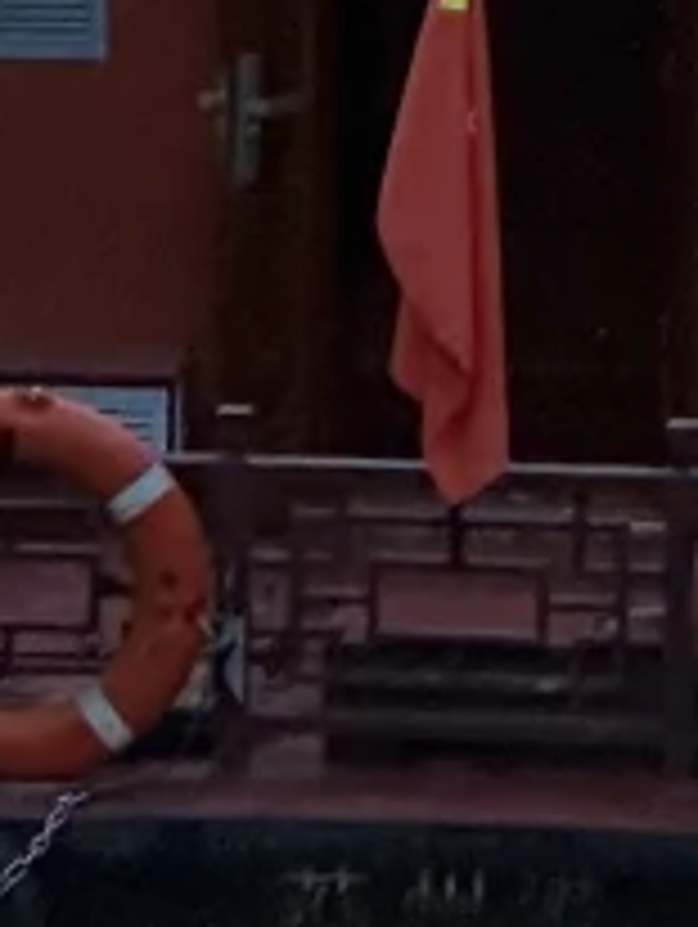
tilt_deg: -4.0
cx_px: 369
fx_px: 14408
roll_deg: -0.9
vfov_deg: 3.6
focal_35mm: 537
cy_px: -1364
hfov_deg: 2.8
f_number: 2.8
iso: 80
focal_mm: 9
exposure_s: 1/99
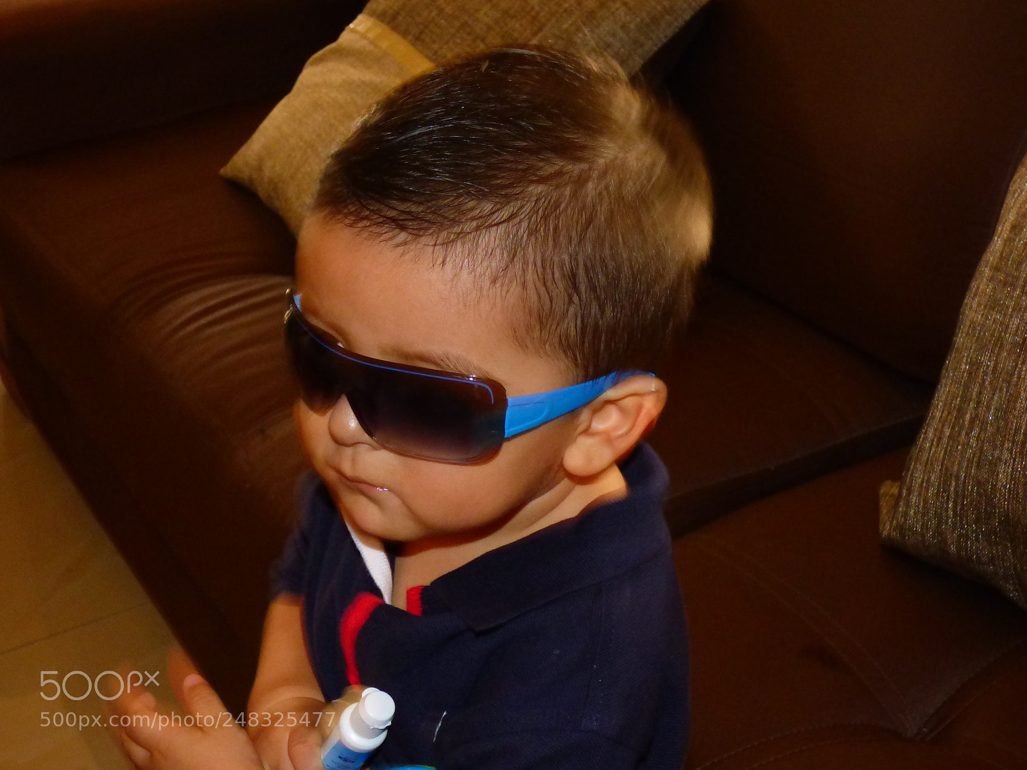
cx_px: 514
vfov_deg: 24.0
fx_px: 1810
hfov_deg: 31.7
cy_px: 385
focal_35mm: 61
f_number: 4.1
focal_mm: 10.34
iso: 800
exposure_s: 1/8
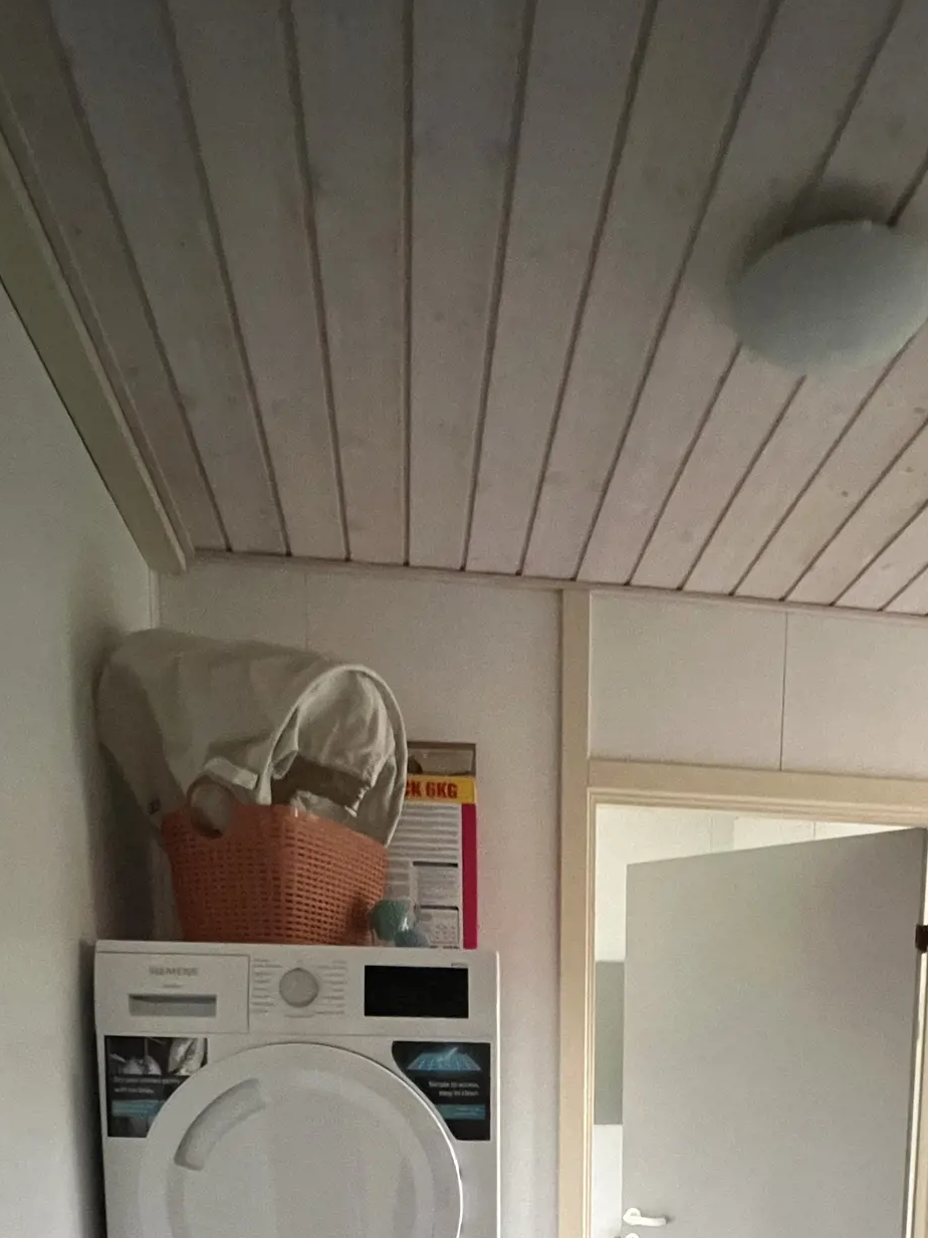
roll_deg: -1.5
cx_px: 604
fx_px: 966
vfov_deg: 52.7
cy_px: 1220
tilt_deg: -7.6
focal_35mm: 27
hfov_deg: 50.6
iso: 1000
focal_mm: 1.57
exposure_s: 1/49
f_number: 1.8
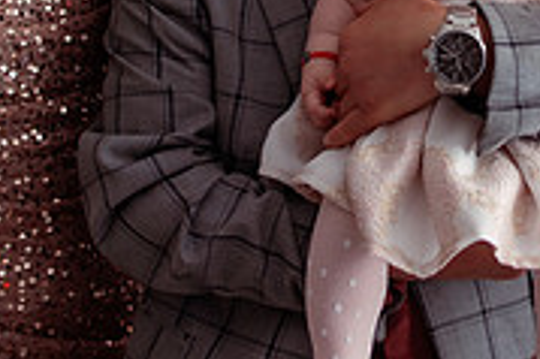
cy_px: -42
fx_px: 1828
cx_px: 442
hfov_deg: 16.7
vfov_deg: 11.1
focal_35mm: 122
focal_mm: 35
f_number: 2.5
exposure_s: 1/200
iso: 800
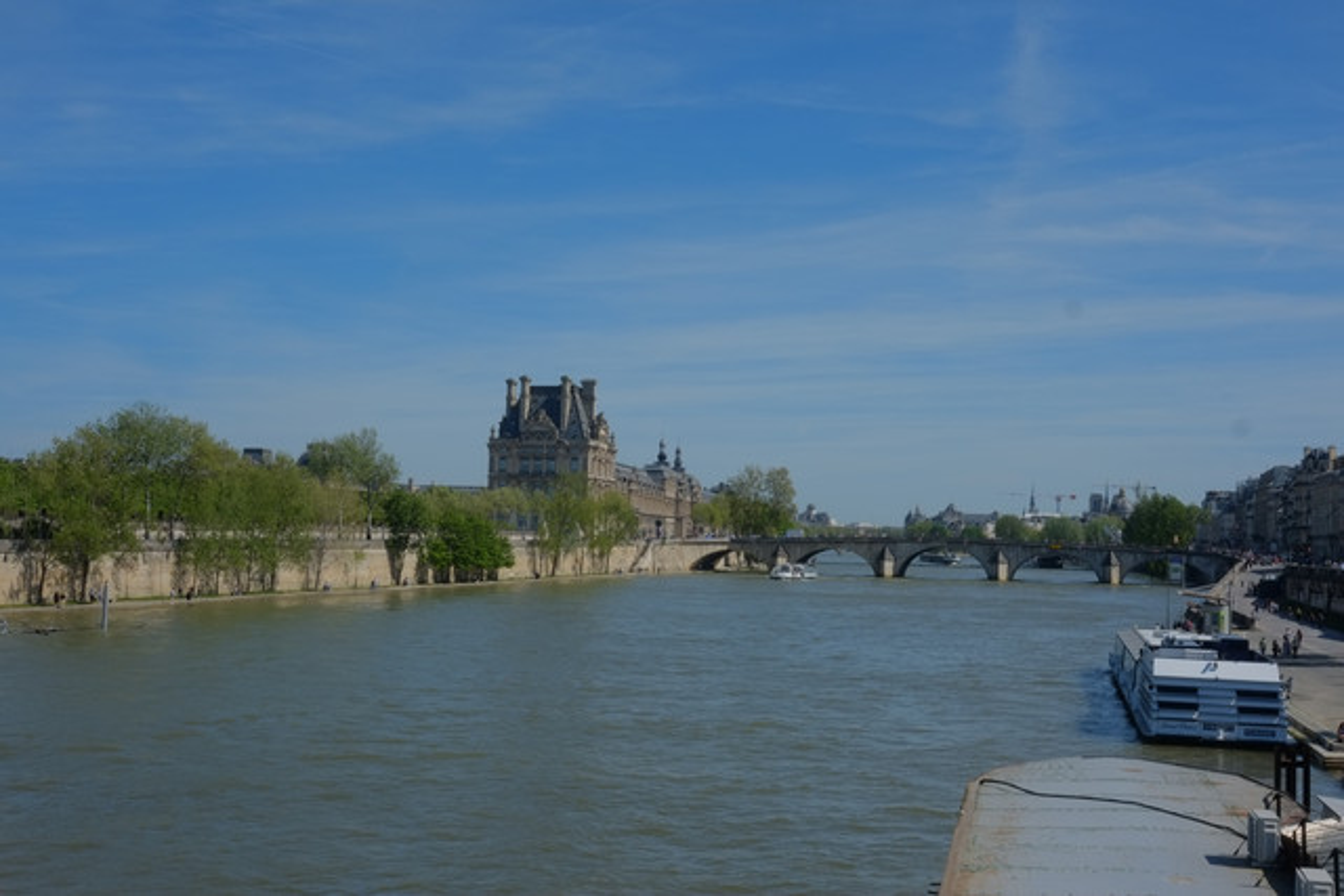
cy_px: 448
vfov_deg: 32.6
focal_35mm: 41
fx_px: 1531
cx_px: 672
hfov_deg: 47.4
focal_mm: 27
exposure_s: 1/400
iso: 200
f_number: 13
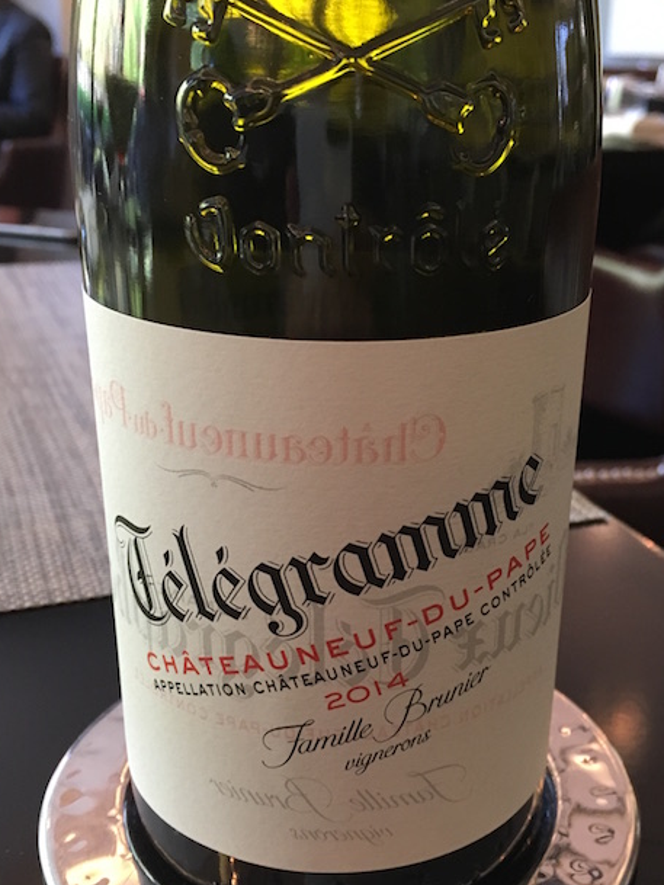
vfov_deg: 46.7
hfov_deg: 35.8
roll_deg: -1.4
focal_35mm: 40
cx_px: 401
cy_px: 485
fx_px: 1023
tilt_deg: -22.5
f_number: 2.2
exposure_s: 1/30
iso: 160
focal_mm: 4.15
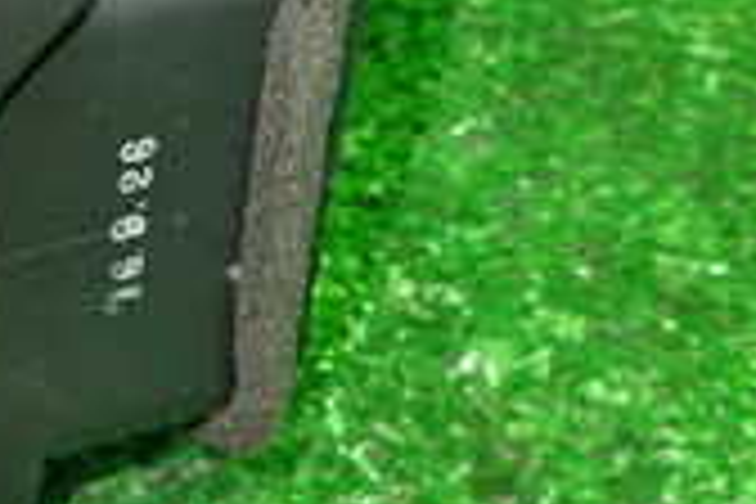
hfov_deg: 20.8
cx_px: -81
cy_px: 104
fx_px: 1953
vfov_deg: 14.6
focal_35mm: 93
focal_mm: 4.5
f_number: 2
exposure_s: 1/30
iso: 640
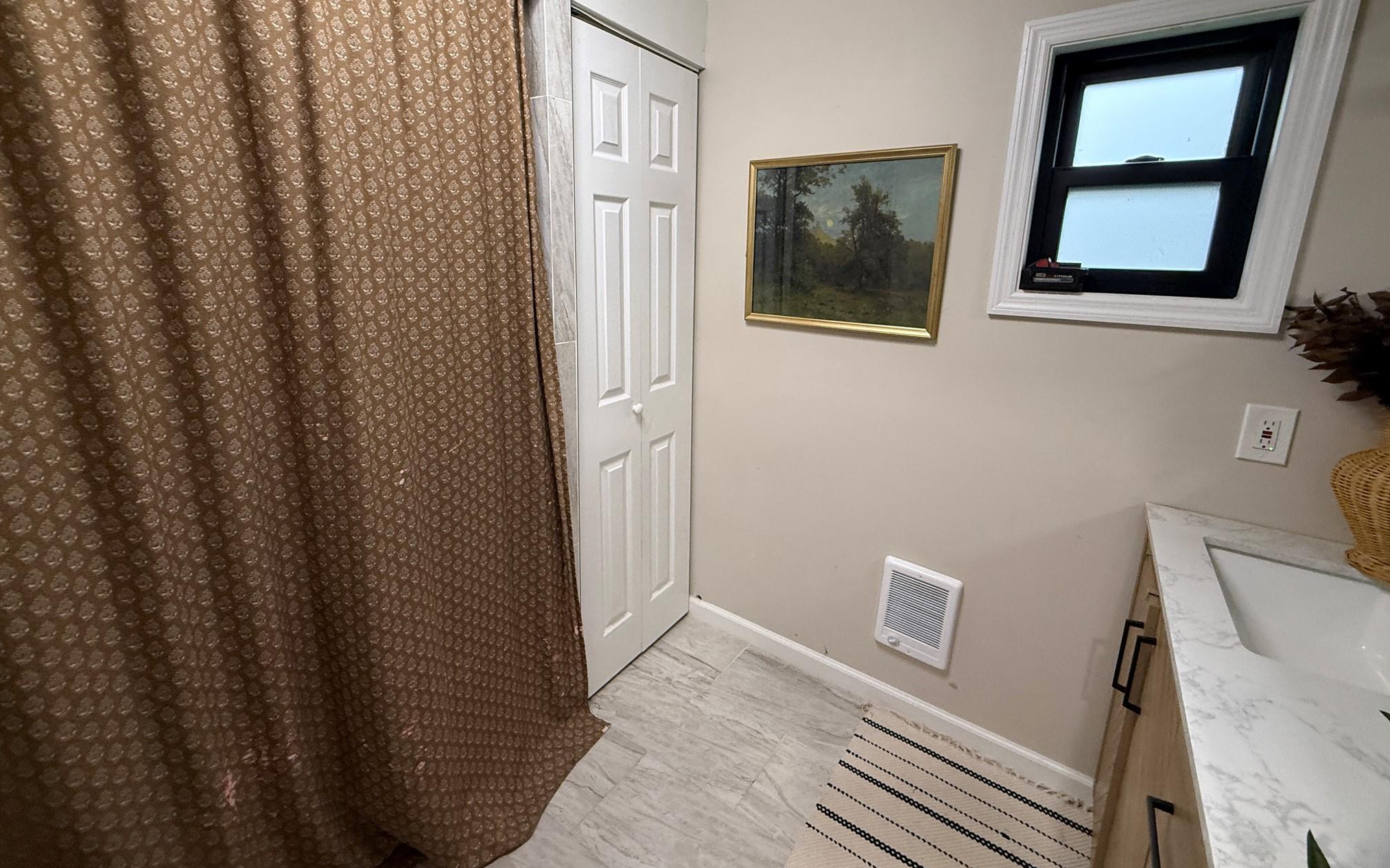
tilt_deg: -10.8
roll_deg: -1.8
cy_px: 373
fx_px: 568
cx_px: 694
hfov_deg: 101.5
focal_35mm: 15
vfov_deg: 74.4
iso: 250
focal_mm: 2.22
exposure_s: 1/60
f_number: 2.2
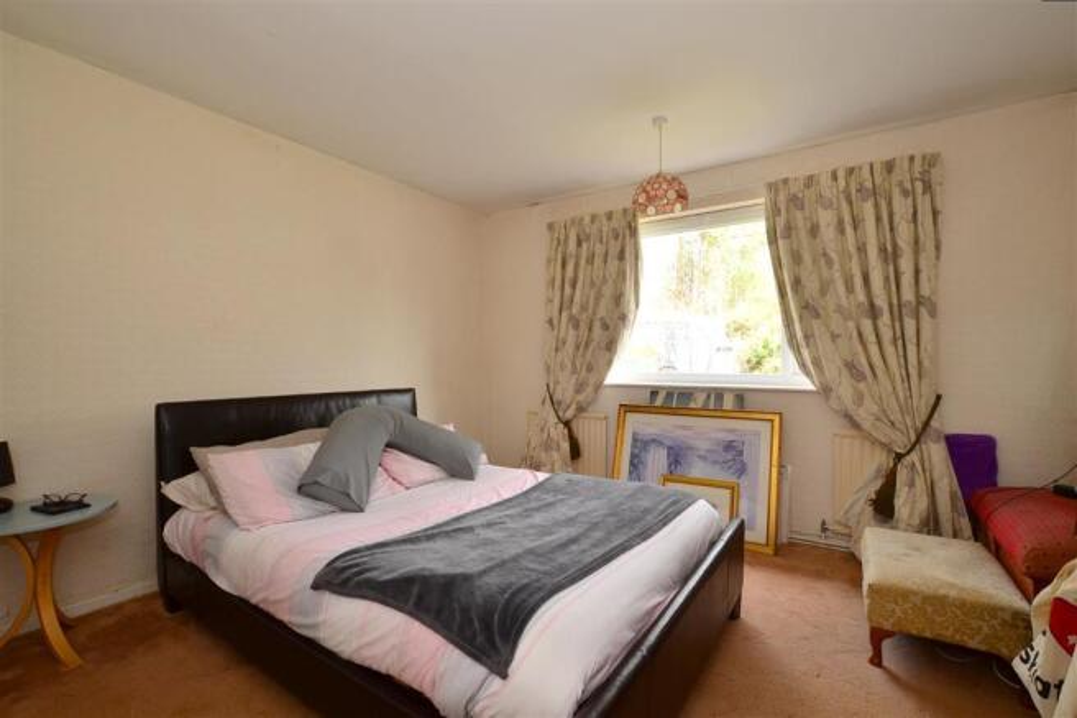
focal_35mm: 15
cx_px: 538
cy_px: 359
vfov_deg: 77.3
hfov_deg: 100.4
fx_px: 449
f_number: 11
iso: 400
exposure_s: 1/10
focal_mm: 10
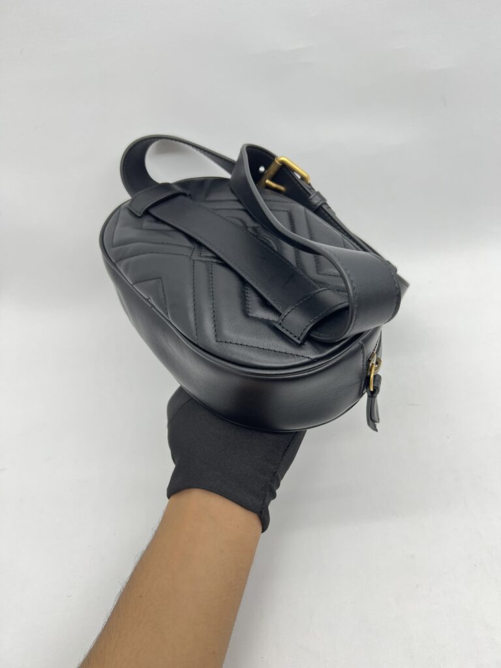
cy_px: 334
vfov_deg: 67.3
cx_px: 250
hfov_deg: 53.1
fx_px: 502
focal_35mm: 26
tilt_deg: -46.0
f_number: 1.5
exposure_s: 1/100
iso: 50
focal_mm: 5.7
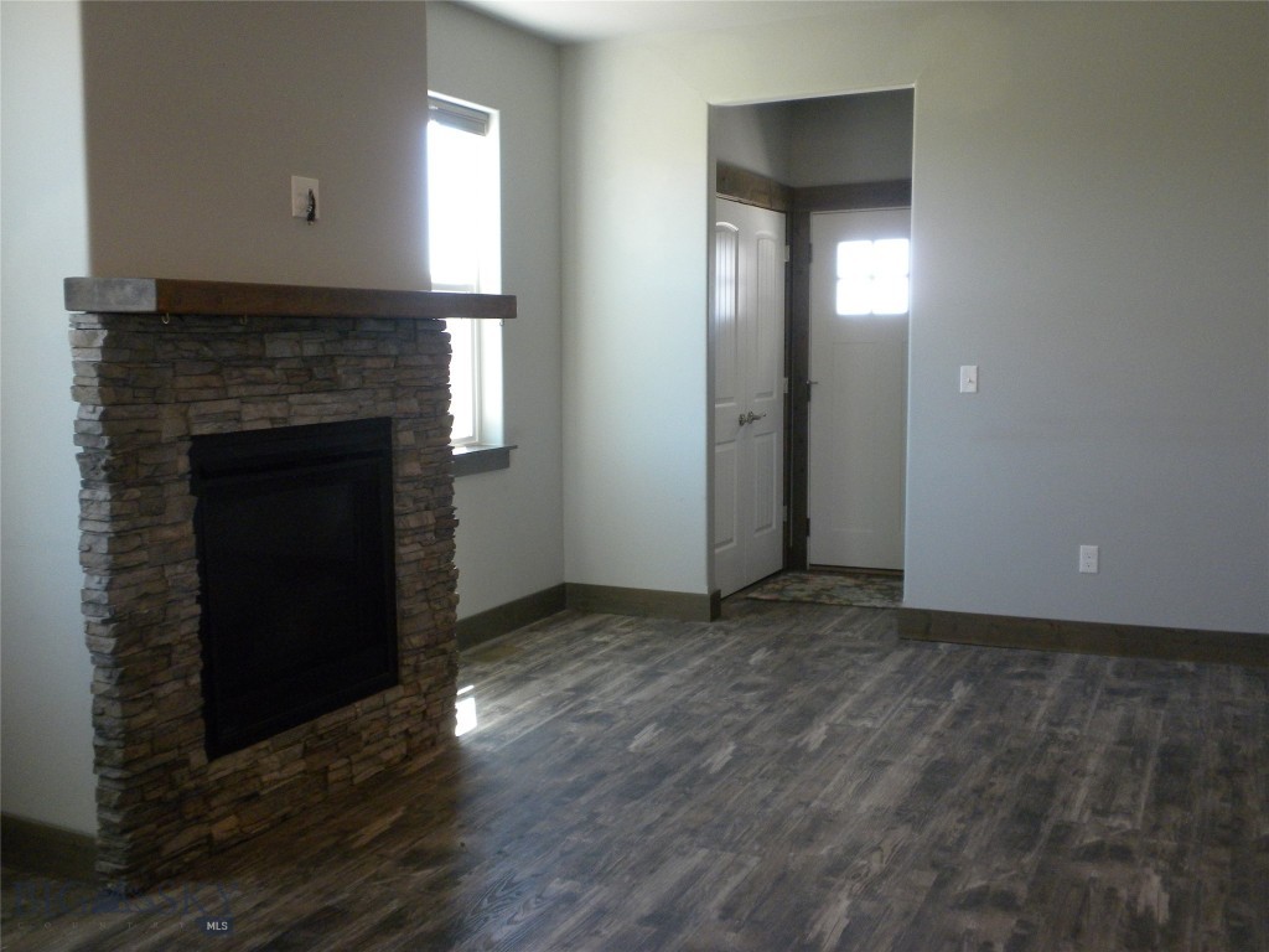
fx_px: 1356
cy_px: 476
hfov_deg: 50.1
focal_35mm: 37
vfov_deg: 38.7
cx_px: 634
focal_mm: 6.6
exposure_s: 1/64.2
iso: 302
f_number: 3.5
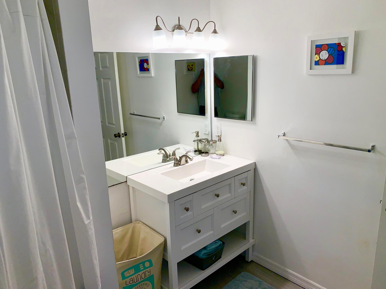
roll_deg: +1.5
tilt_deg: -13.8
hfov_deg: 67.3
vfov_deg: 53.1
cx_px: 193
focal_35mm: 26
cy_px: 144
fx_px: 290
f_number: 1.8
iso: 25
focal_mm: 4.25
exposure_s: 1/165
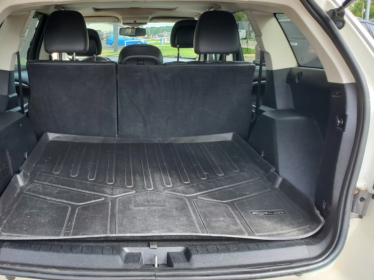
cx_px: 145
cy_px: 120
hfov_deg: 52.2
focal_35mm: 35
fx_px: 378
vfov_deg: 40.6
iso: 50
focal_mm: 4.3
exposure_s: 1/200
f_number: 2.4
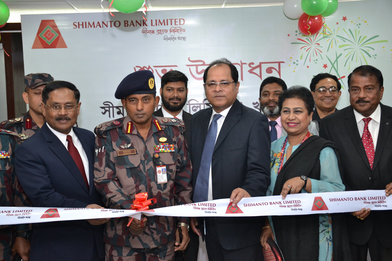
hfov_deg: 47.9
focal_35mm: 40
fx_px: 441
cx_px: 196
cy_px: 130
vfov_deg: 33.0
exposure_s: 1/100
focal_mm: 27
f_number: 4
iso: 800
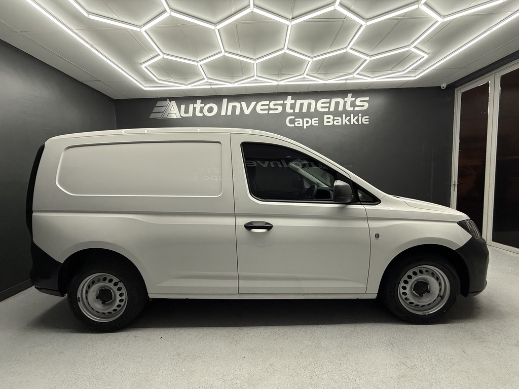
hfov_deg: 102.1
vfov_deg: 85.7
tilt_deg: -3.1
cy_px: 194
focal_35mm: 14
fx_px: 210
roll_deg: +1.8
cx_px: 260
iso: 160
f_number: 2.2
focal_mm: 2.22
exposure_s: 1/99
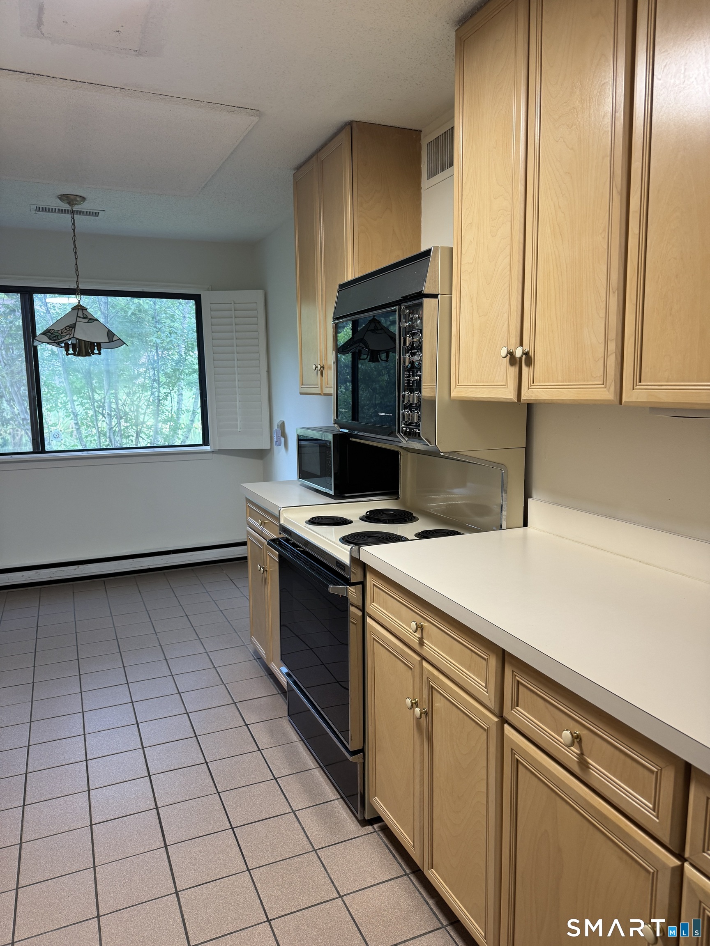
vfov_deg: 71.6
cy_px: 473
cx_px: 355
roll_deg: +1.0
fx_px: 656
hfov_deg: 56.8
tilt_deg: -9.2
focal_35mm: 24
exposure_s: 1/60
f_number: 1.78
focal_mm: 6.76
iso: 125
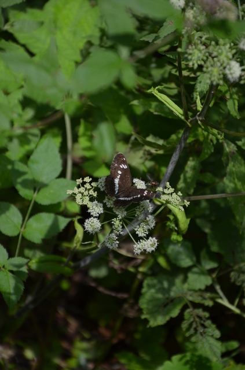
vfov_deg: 13.1
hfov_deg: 8.7
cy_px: 185
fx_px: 1617
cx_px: 122
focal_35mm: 158
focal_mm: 105
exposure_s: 1/800
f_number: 5.6
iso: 800
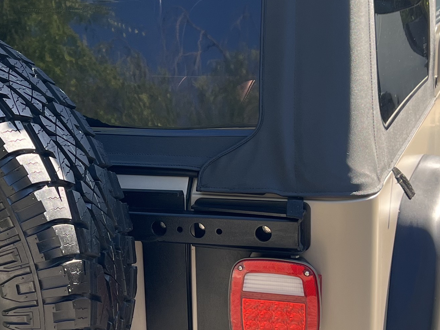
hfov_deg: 24.4
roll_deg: +0.2
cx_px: 103
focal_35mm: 79
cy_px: 211
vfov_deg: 18.6
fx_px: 1004
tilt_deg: -8.9
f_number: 1.5
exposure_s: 1/728
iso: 50
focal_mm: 5.7
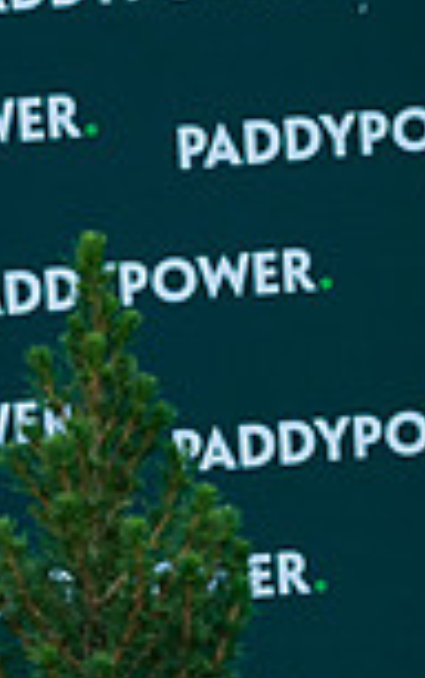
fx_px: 4491
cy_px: -214
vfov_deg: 8.5
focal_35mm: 243
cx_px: -714
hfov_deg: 5.2
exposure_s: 1/3200
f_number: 4
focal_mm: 54
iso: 500
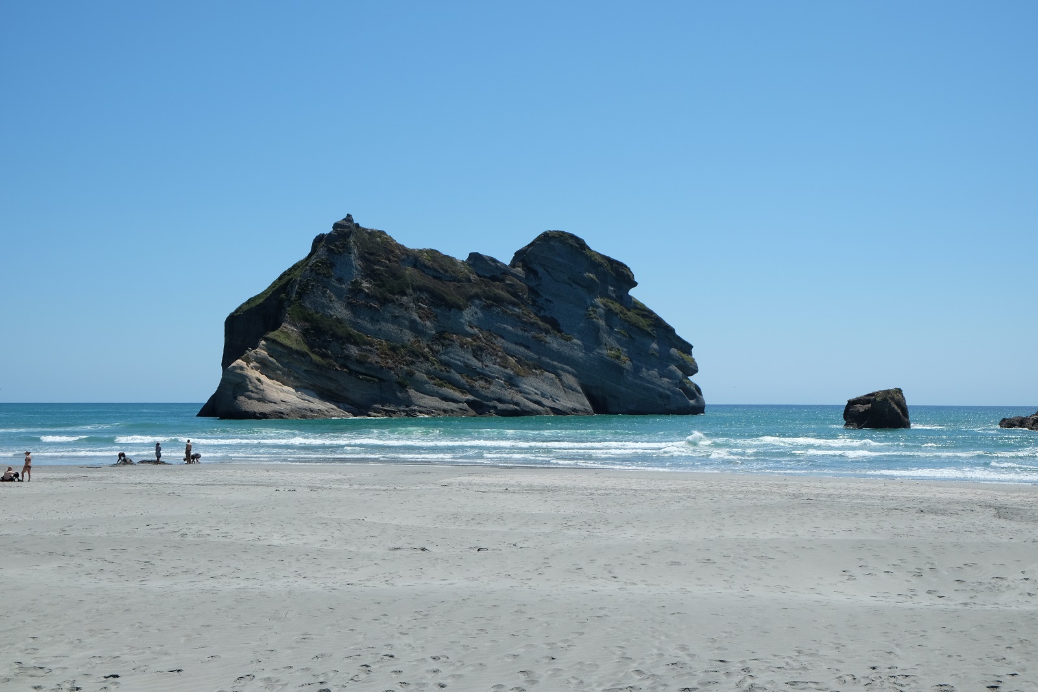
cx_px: 519
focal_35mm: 47
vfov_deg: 28.6
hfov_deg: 41.9
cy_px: 346
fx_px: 1355
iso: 200
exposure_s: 1/350
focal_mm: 31.5
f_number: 10
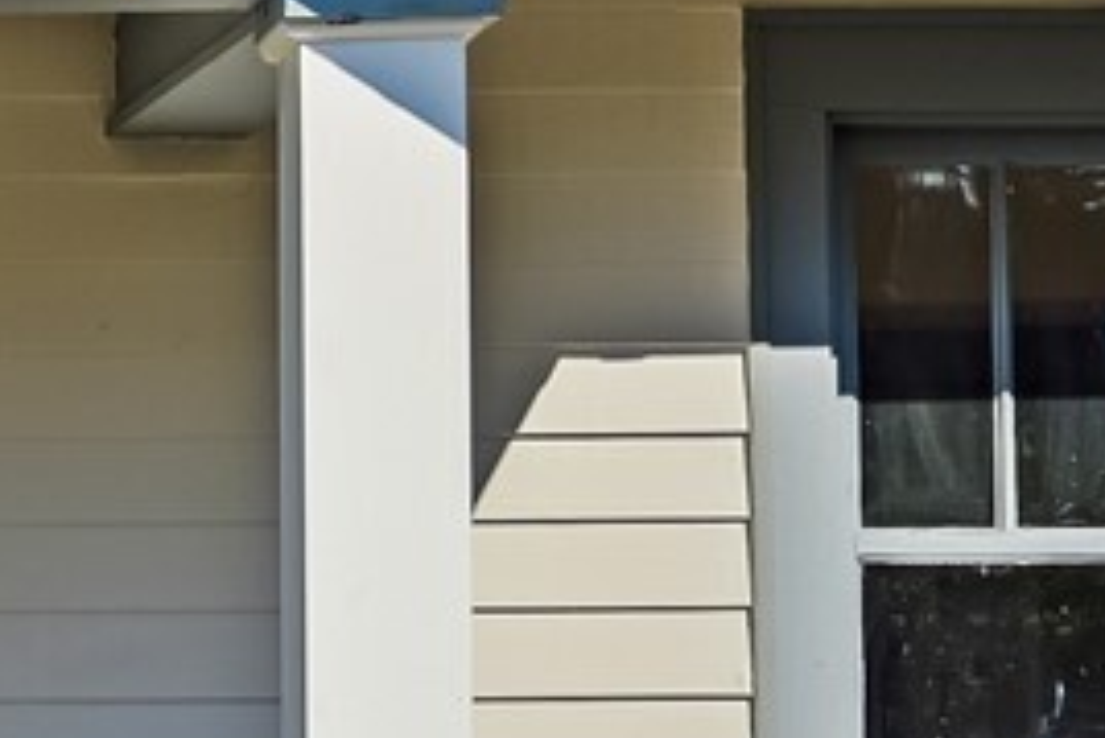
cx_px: -971
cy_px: 682
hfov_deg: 8.0
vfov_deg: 5.6
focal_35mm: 247
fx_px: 7585
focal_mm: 39
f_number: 2.8
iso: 200
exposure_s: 1/6400
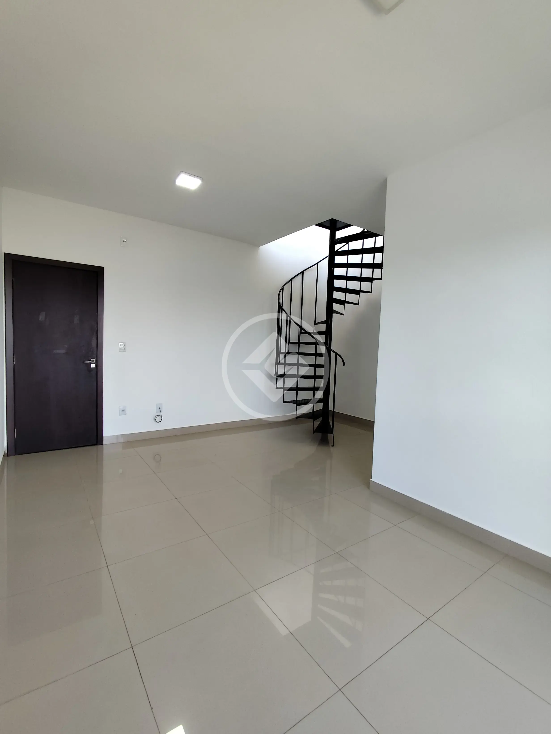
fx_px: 339
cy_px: 367
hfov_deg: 78.2
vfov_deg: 94.5
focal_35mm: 16
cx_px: 276
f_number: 2.2
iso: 64
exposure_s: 1/60
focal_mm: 1.65
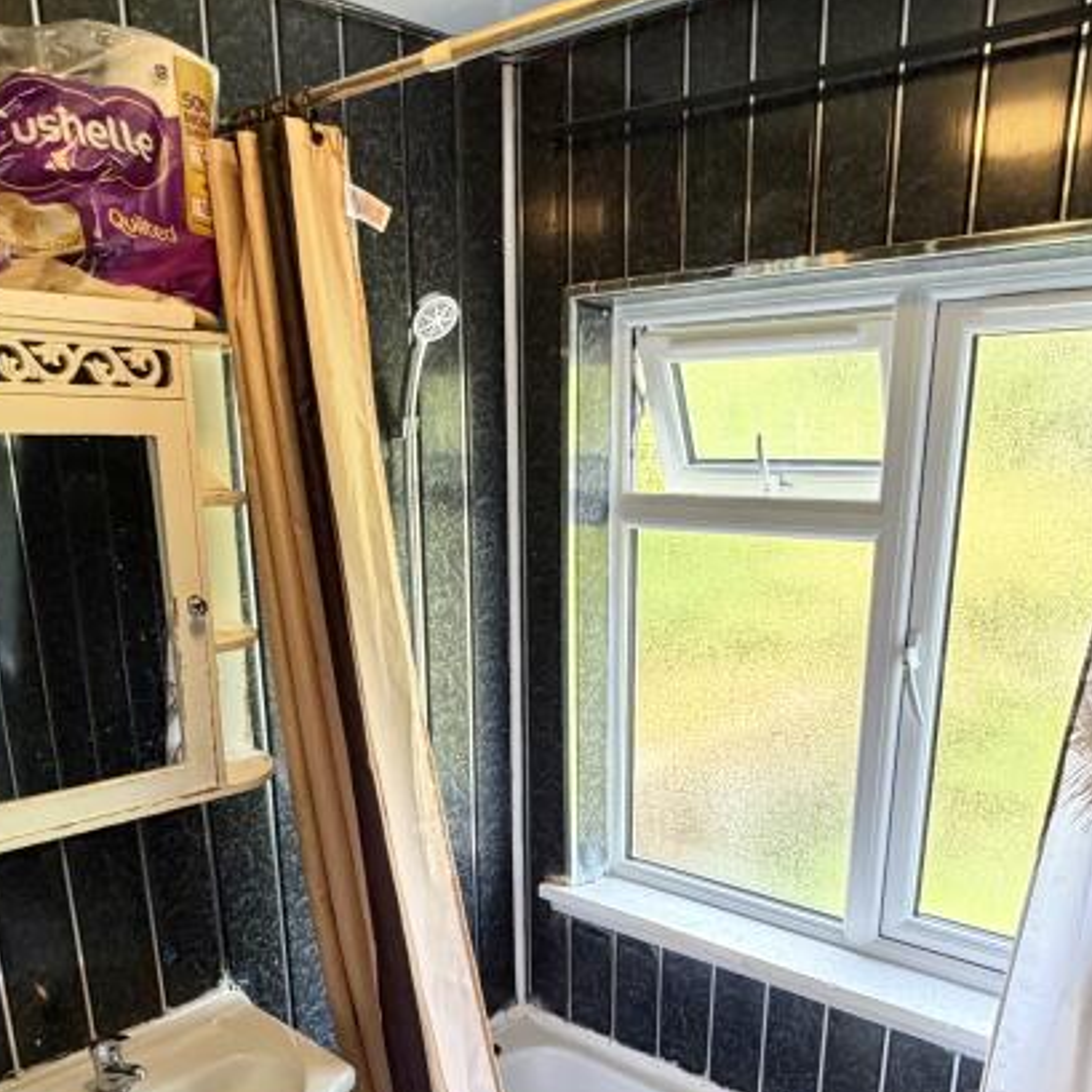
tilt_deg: -17.2
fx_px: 1106
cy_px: 790
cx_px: 558
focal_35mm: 31
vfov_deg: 50.8
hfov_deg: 52.5
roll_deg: +0.3
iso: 200
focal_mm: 2.22
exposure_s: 1/100
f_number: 2.2
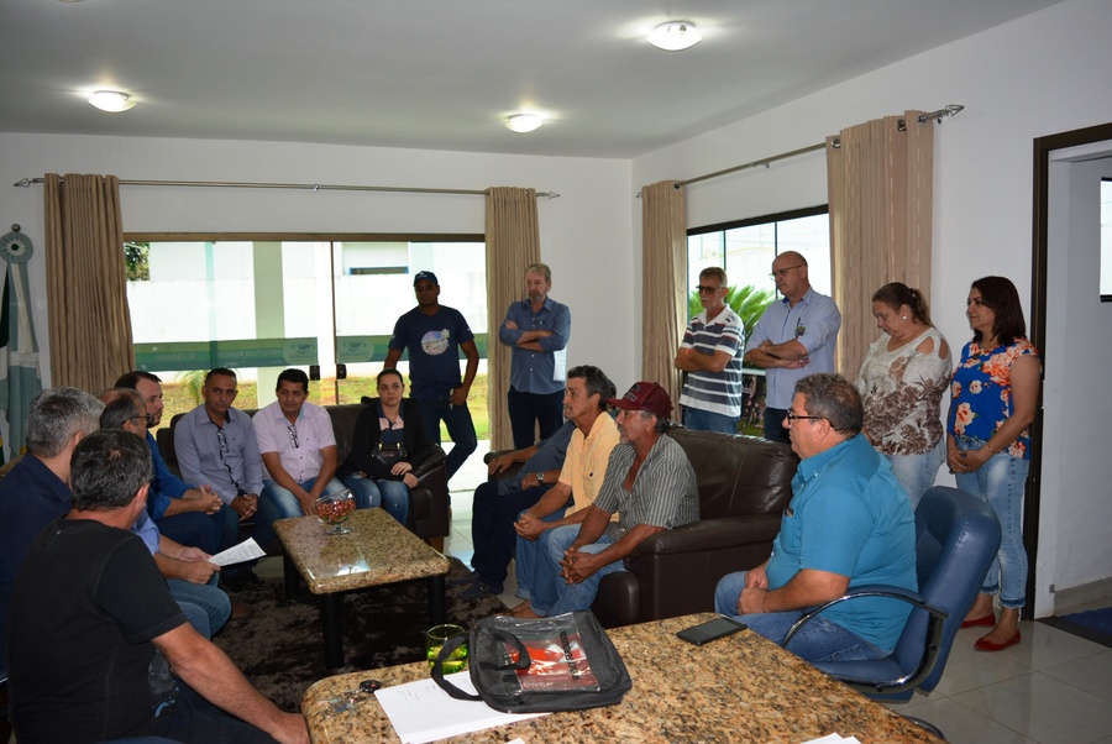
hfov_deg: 67.3
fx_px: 835
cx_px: 556
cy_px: 372
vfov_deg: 48.0
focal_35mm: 27
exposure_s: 1/125
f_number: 3.5
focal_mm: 18
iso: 360
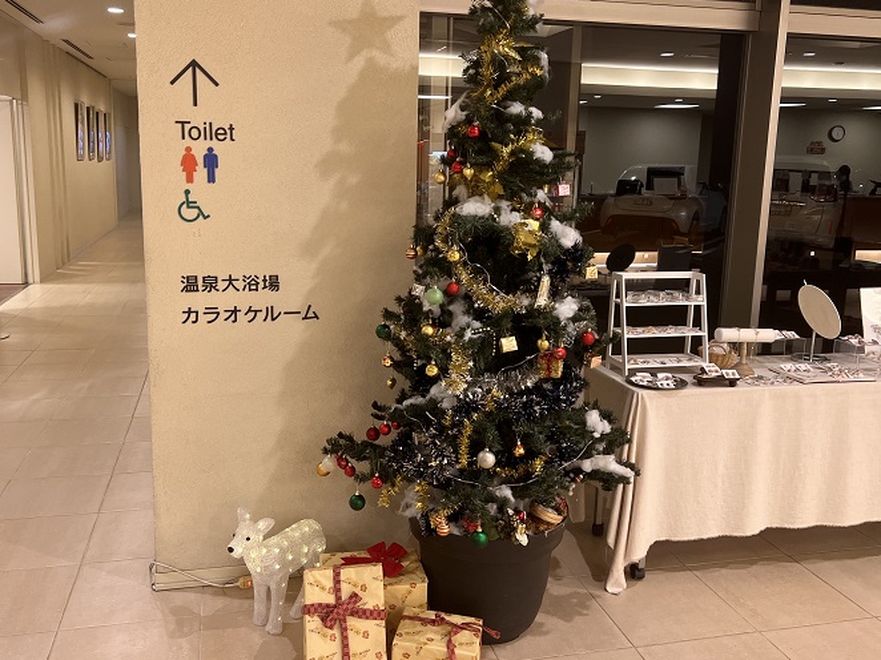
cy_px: 299
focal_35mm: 32
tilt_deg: -10.2
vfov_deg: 44.1
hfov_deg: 56.8
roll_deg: -1.3
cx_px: 425
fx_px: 814
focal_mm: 5.7
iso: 125
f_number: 1.5
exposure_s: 1/120
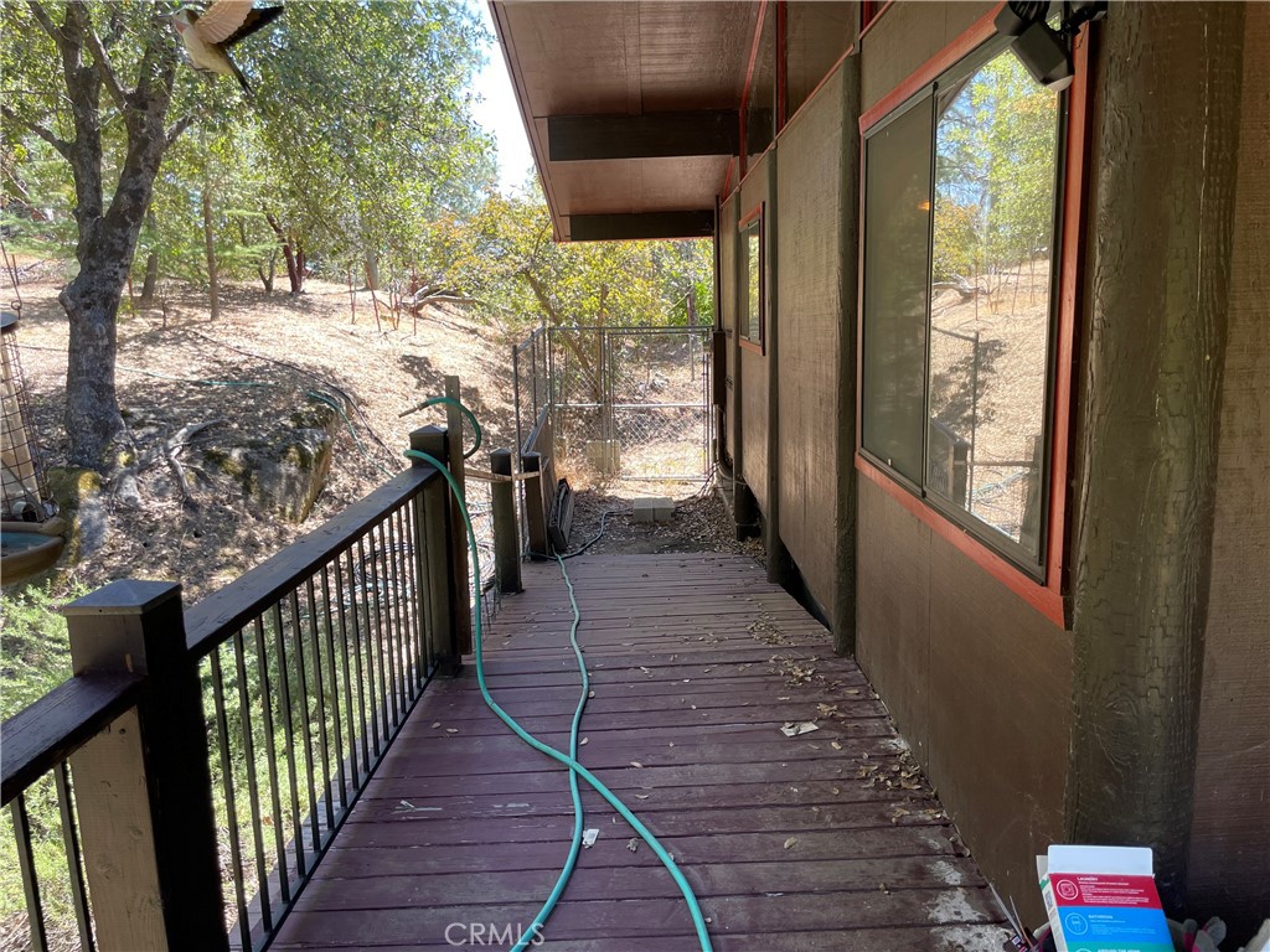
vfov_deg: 53.1
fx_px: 954
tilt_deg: -9.1
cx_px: 635
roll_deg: +1.8
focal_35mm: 26
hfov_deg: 67.3
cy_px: 476
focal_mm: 4.2
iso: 32
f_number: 1.6
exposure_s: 1/201
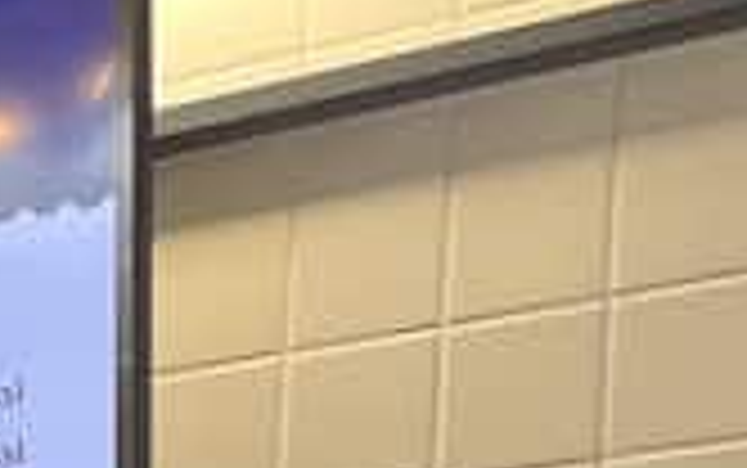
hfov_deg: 10.9
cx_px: -900
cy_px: 1251
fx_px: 3463
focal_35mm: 170
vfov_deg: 7.1
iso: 80
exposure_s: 1/60
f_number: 1.6
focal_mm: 4.2
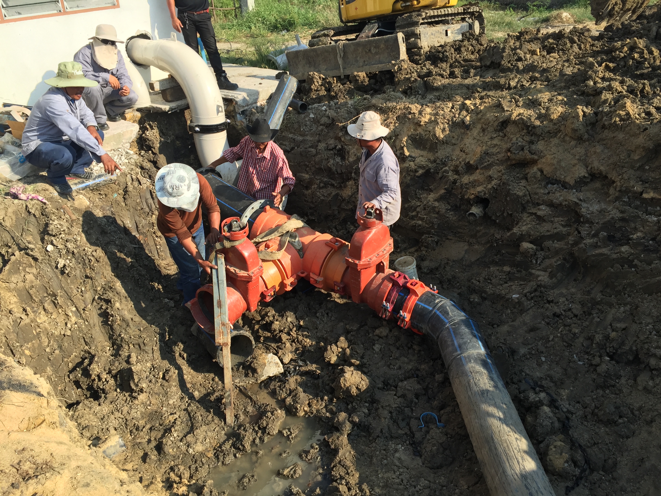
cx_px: 330
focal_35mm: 29
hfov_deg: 61.7
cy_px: 248
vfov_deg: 48.2
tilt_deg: -29.9
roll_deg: +1.1
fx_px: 554
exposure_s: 1/989
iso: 32
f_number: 2.2
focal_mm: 4.15
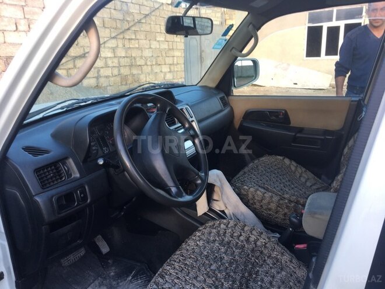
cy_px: 144
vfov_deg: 48.2
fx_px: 323
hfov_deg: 61.7
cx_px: 192
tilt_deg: -14.0
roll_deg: +1.8
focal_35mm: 29
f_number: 2.2
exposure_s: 1/33
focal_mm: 4.15
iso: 25
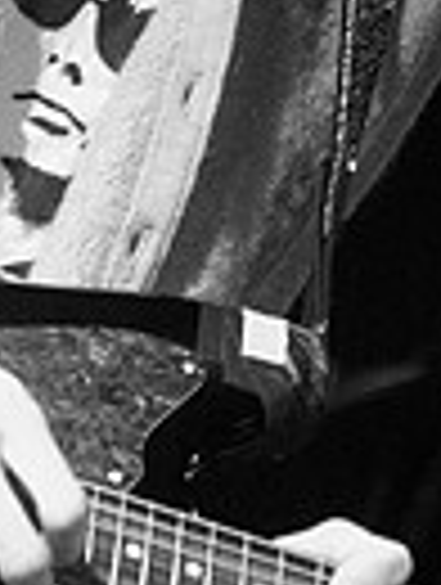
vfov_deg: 5.7
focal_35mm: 348
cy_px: -117
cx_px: 281
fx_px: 5892
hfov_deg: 4.3
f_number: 2.8
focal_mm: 70
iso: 800
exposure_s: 1/40
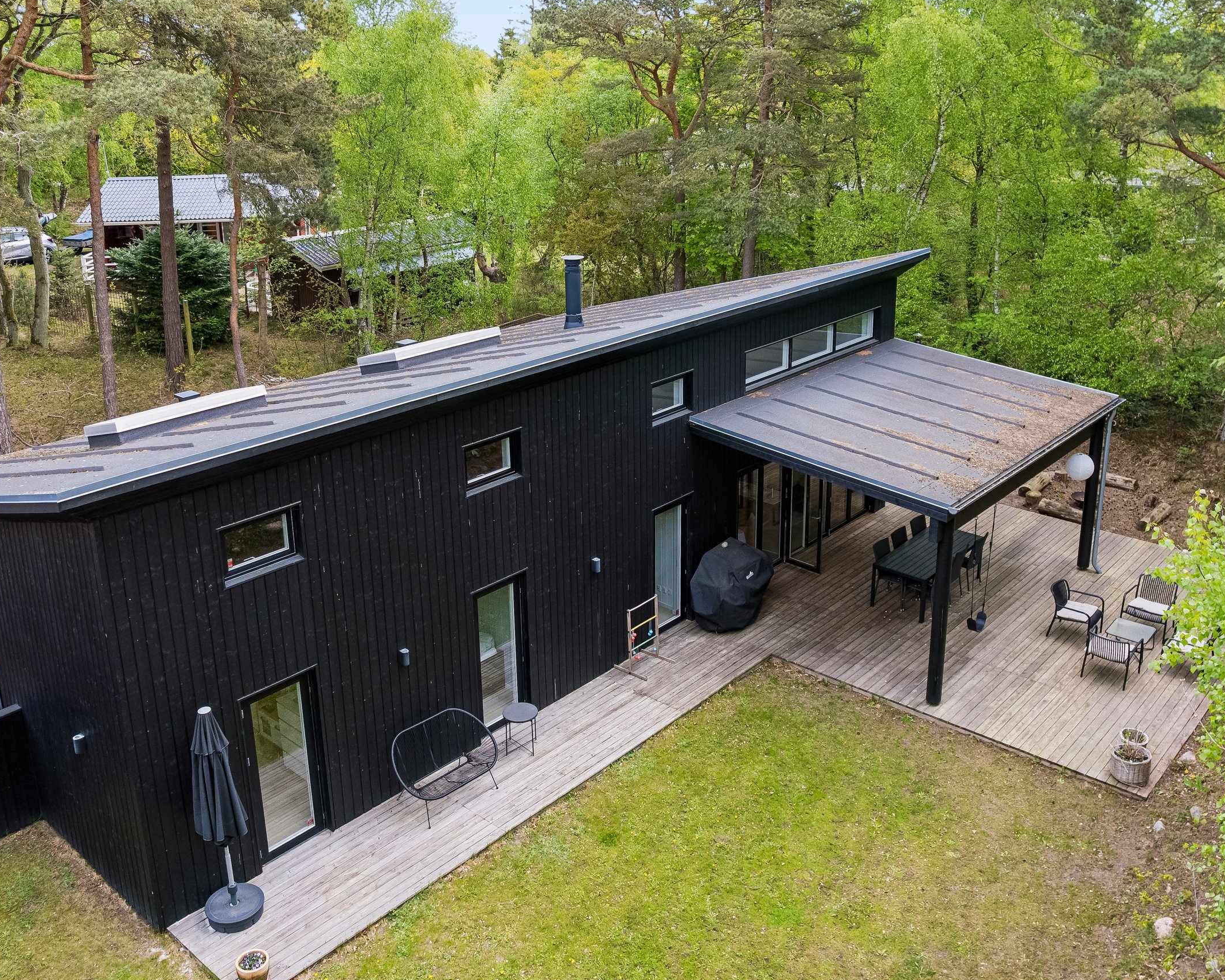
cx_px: 651
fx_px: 1051
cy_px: 524
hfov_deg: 60.4
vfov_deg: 49.9
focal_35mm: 29
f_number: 2.8
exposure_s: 1/250
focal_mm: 8.4
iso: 130
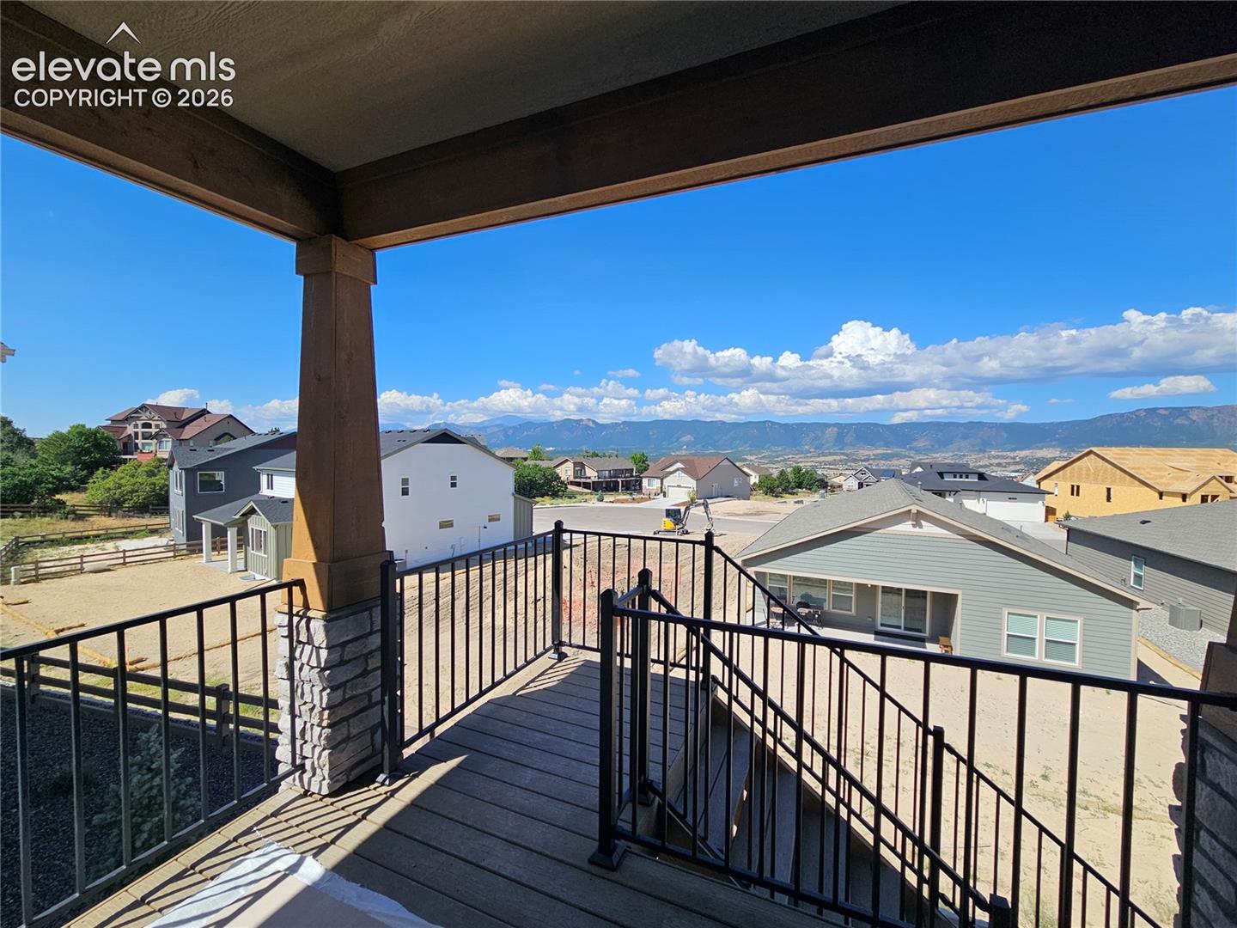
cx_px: 618
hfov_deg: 106.2
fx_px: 465
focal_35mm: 13
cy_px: 464
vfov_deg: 89.9
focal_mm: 2.2
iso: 50
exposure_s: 1/2302
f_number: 2.2
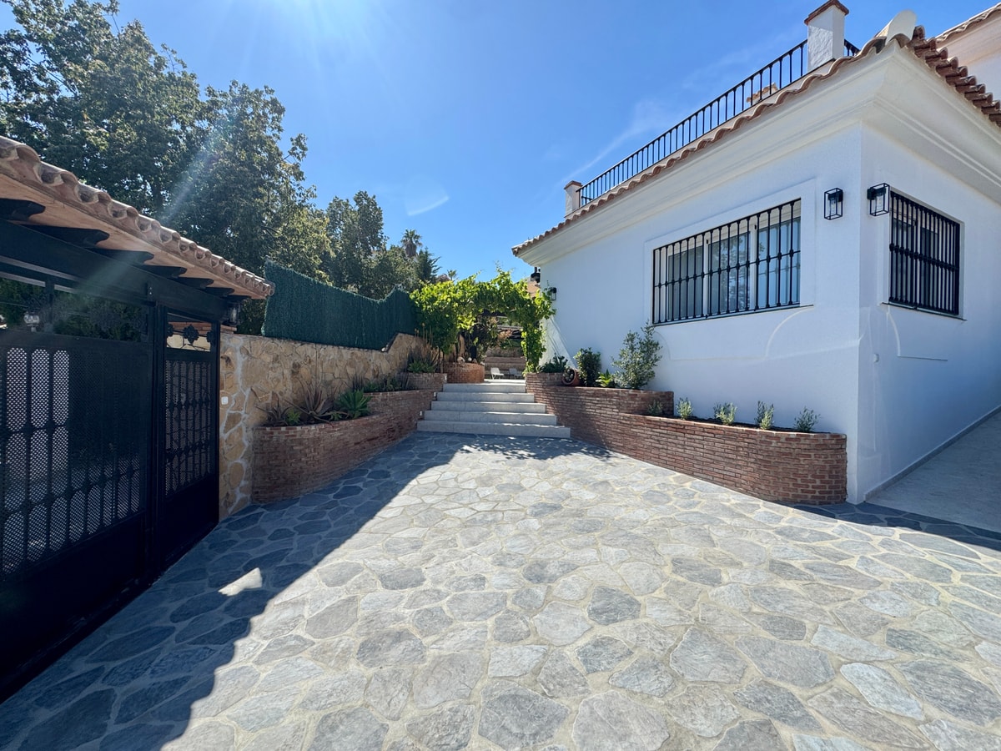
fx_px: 405
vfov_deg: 85.7
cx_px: 500
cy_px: 376
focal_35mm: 14
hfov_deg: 102.1
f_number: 2.2
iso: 50
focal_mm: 2.22
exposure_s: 1/1927
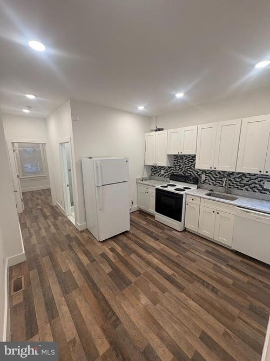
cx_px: 135
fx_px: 146
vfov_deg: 102.1
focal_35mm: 14
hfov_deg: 85.7
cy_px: 180
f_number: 2.2
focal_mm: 2.22
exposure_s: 1/120
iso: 160
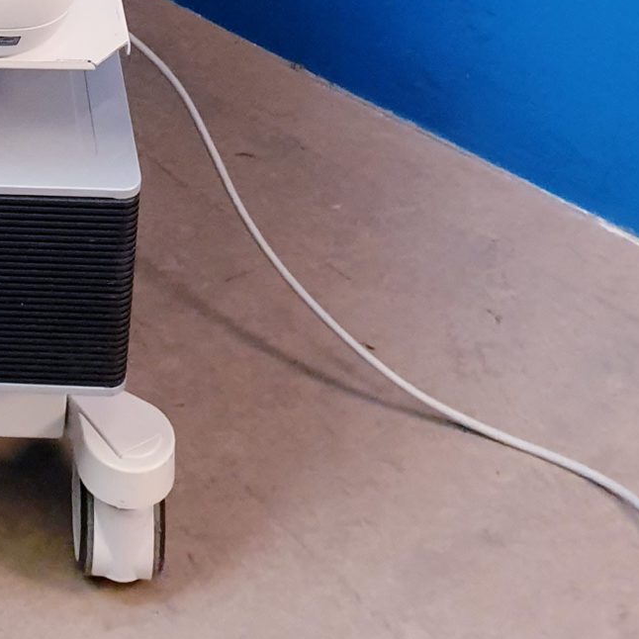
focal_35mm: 91
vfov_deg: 15.9
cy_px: -546
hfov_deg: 17.7
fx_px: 1901
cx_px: -218
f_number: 2.4
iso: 200
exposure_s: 1/50
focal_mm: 4.3
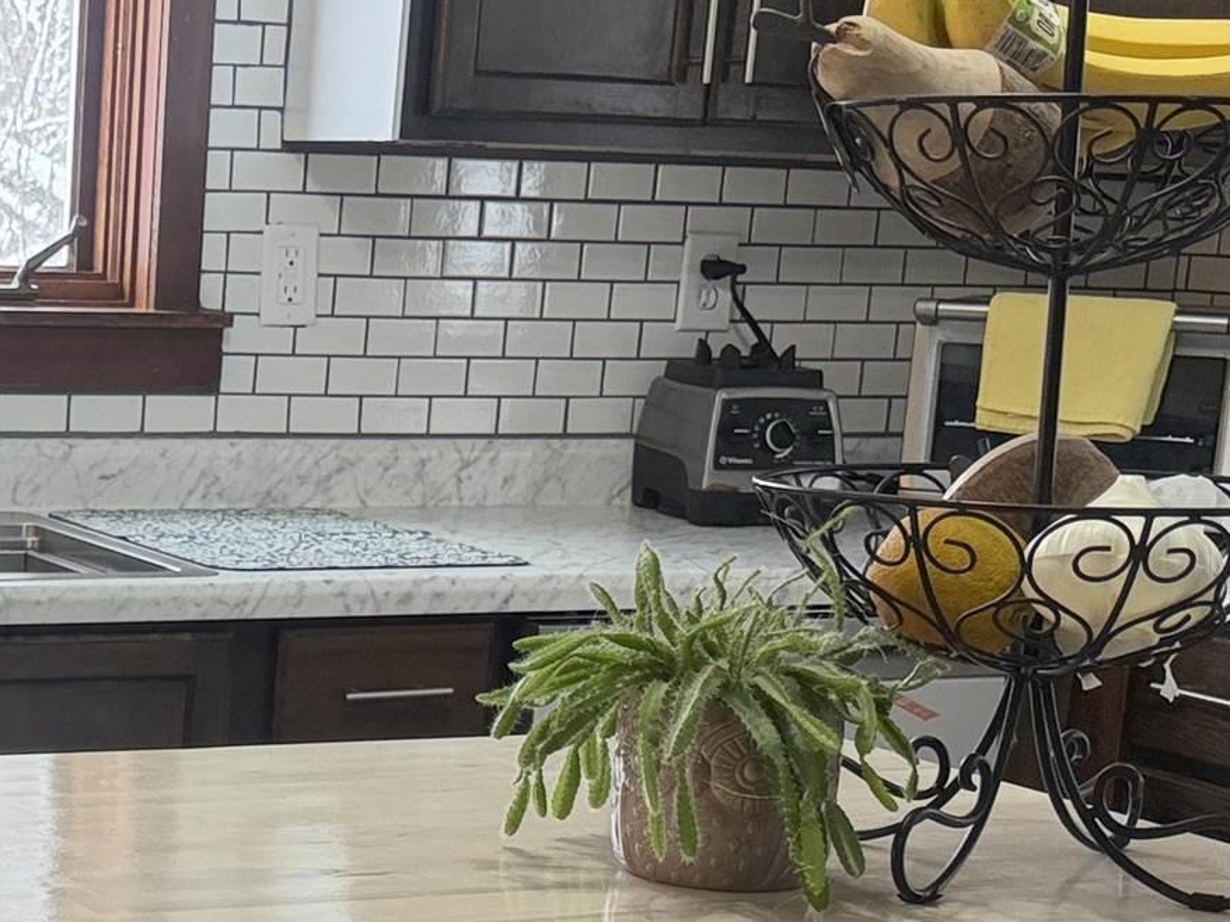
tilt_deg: -11.2
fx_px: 2984
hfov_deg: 22.2
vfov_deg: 17.3
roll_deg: -2.1
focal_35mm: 84
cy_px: 845
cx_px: -62
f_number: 1.78
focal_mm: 6.76
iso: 160
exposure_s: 1/130
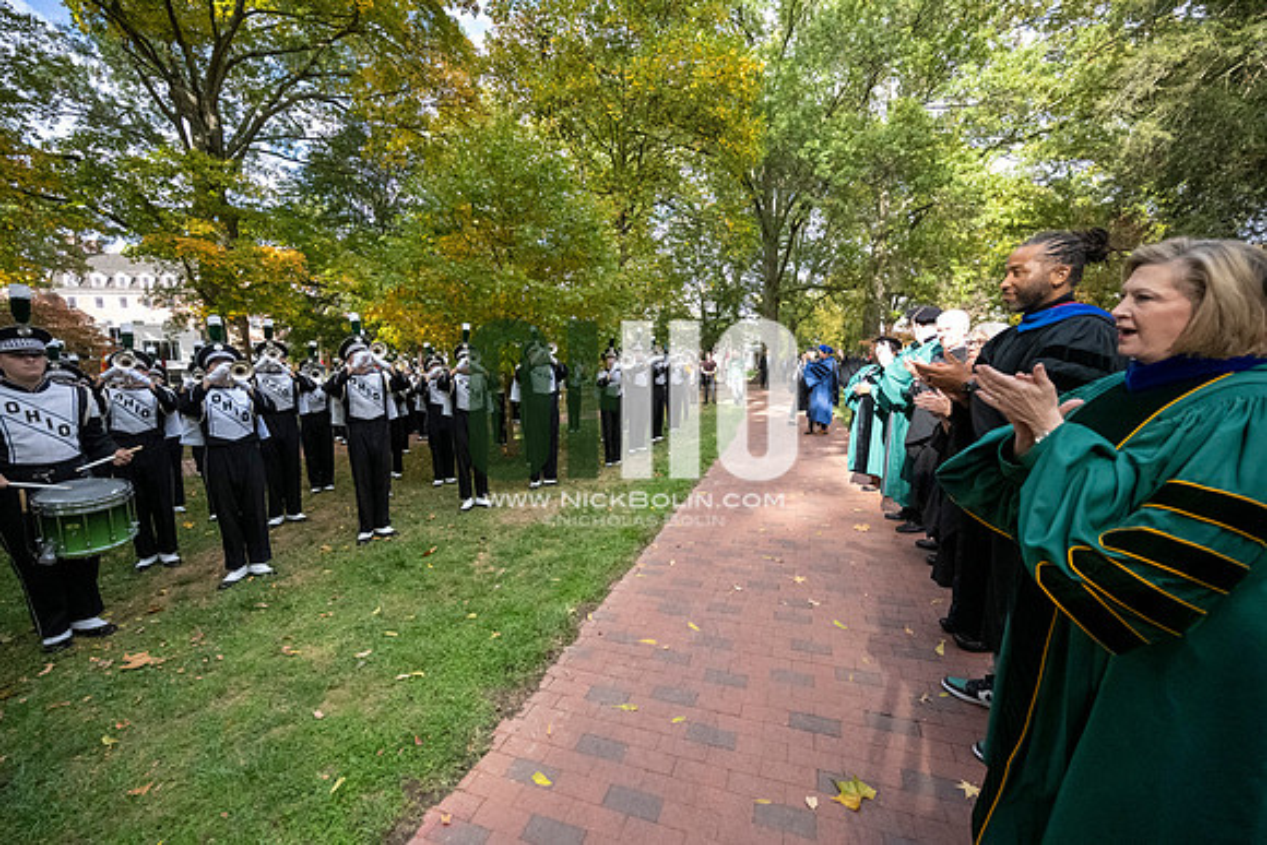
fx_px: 493
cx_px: 634
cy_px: 422
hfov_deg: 104.2
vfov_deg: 81.2
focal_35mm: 14
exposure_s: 1/8000
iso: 6400
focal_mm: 14
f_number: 4
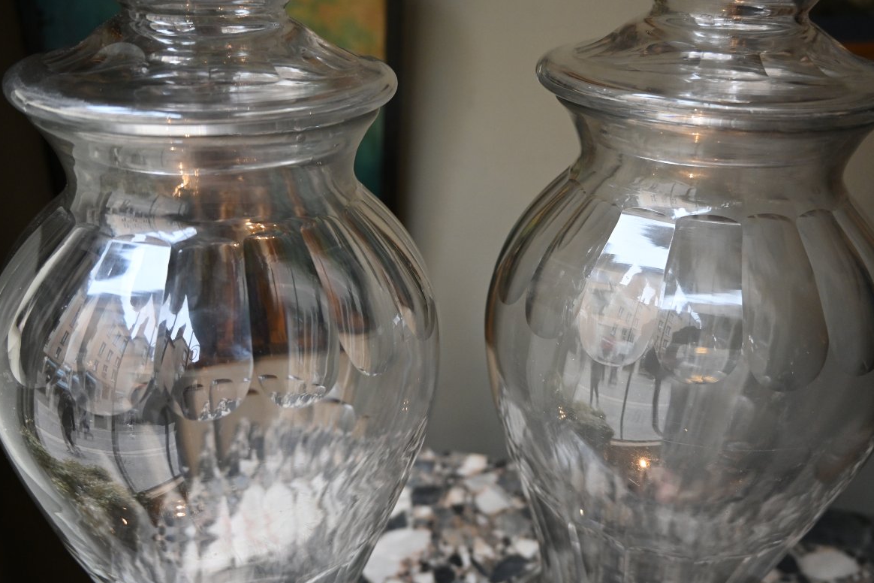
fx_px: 807
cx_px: 442
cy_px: 288
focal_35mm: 33
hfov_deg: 56.8
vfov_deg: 39.7
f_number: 3.5
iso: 1100
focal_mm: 21.5
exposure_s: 1/125
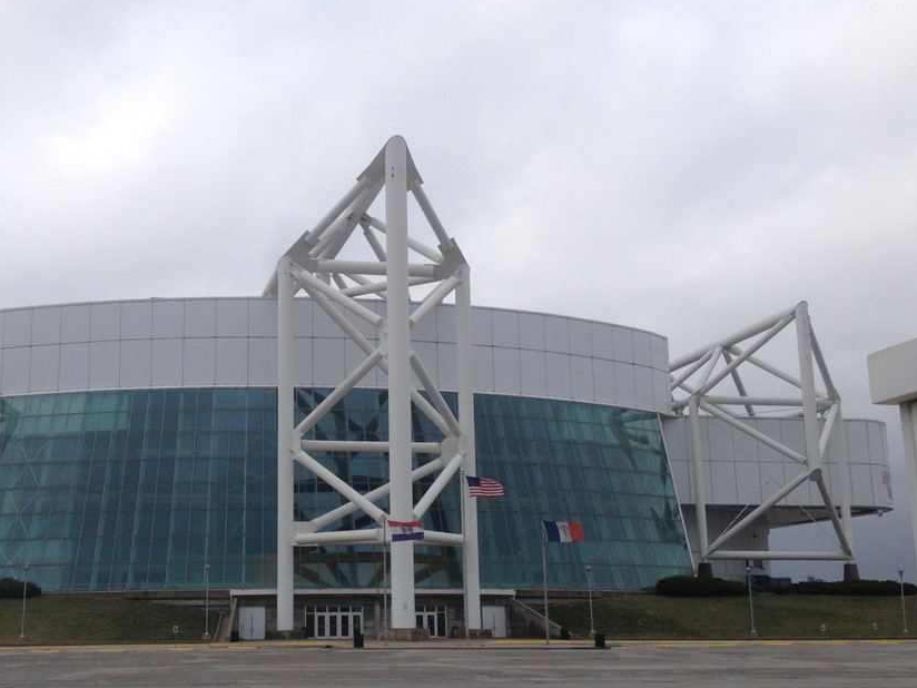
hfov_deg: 37.1
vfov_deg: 28.6
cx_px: 308
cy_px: 371
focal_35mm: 51
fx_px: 1351
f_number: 2.4
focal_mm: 4.28
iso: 50
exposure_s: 1/1534
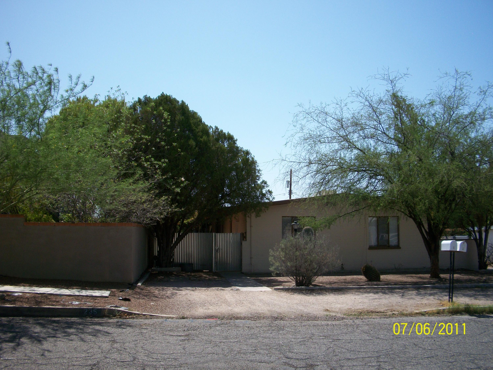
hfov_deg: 52.6
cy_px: 185
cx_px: 246
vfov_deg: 40.7
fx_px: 498
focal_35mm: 35
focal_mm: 6.3
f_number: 5.6
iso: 80
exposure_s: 1/400
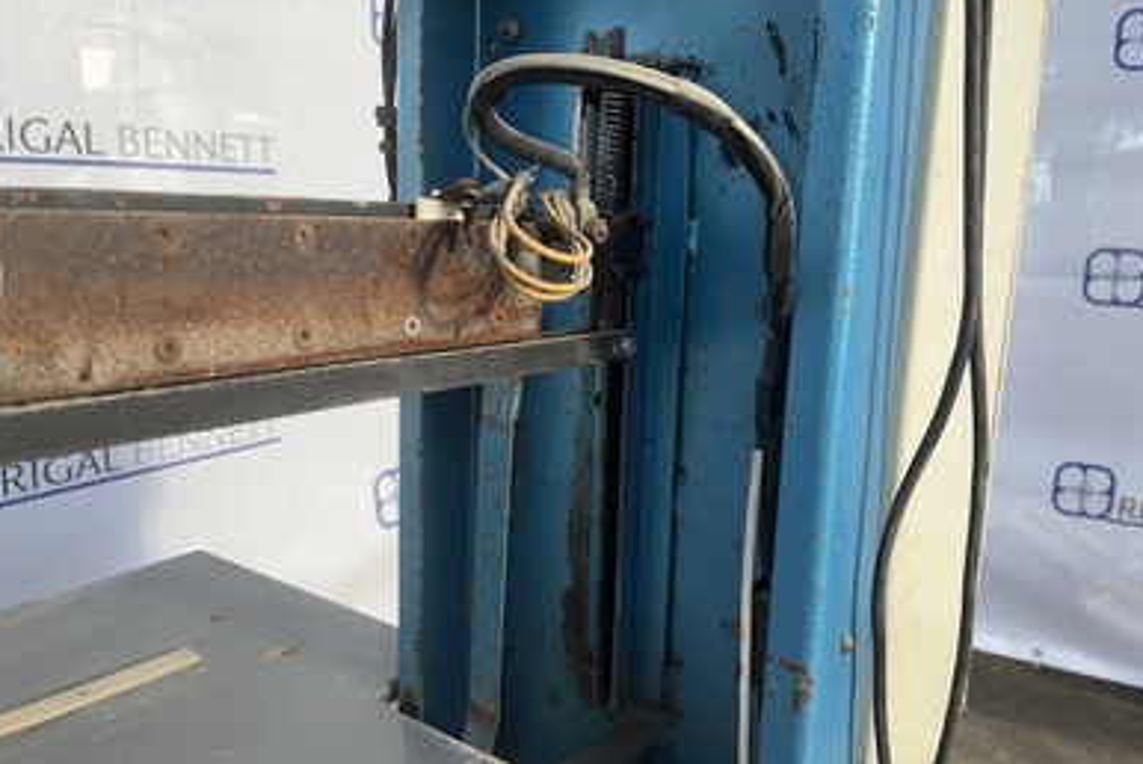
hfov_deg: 65.4
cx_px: 566
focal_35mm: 28
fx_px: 890
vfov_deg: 46.5
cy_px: 385
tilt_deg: -9.9
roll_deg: +1.8
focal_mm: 5.1
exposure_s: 1/680
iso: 32
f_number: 1.6
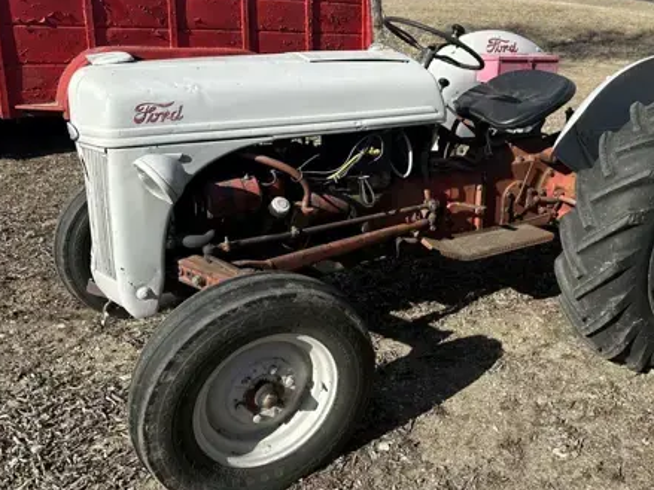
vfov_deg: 40.6
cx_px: 434
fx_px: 661
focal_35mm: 35
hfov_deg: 51.7
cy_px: 219
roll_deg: -2.9
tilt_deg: -19.2
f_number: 1.78
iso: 80
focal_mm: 6.86
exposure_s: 1/4348
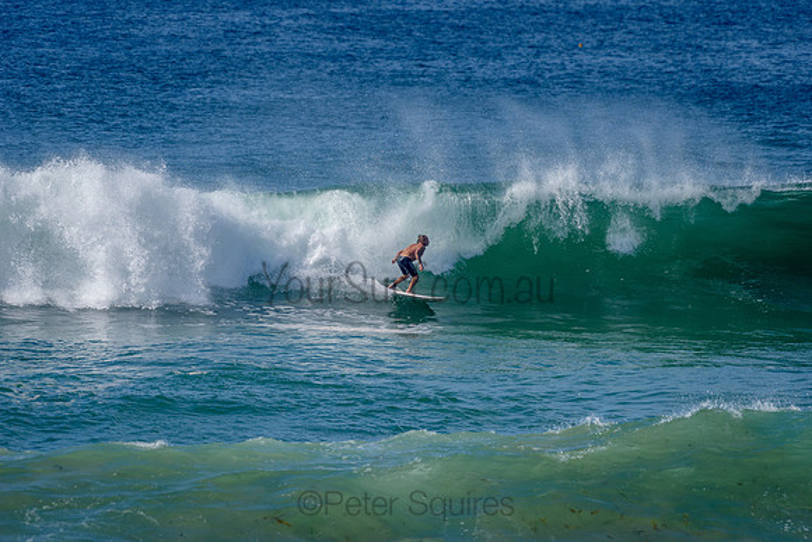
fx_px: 8798
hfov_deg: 5.3
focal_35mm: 390
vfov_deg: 3.5
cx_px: 406
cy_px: 271
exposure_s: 1/2000
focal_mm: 390
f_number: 5.6
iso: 200
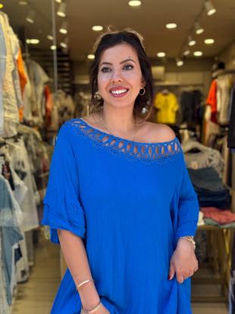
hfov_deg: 30.3
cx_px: 118
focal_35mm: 48
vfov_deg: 39.6
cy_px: 157
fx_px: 434
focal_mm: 6.76
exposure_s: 1/341
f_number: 1.78
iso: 64
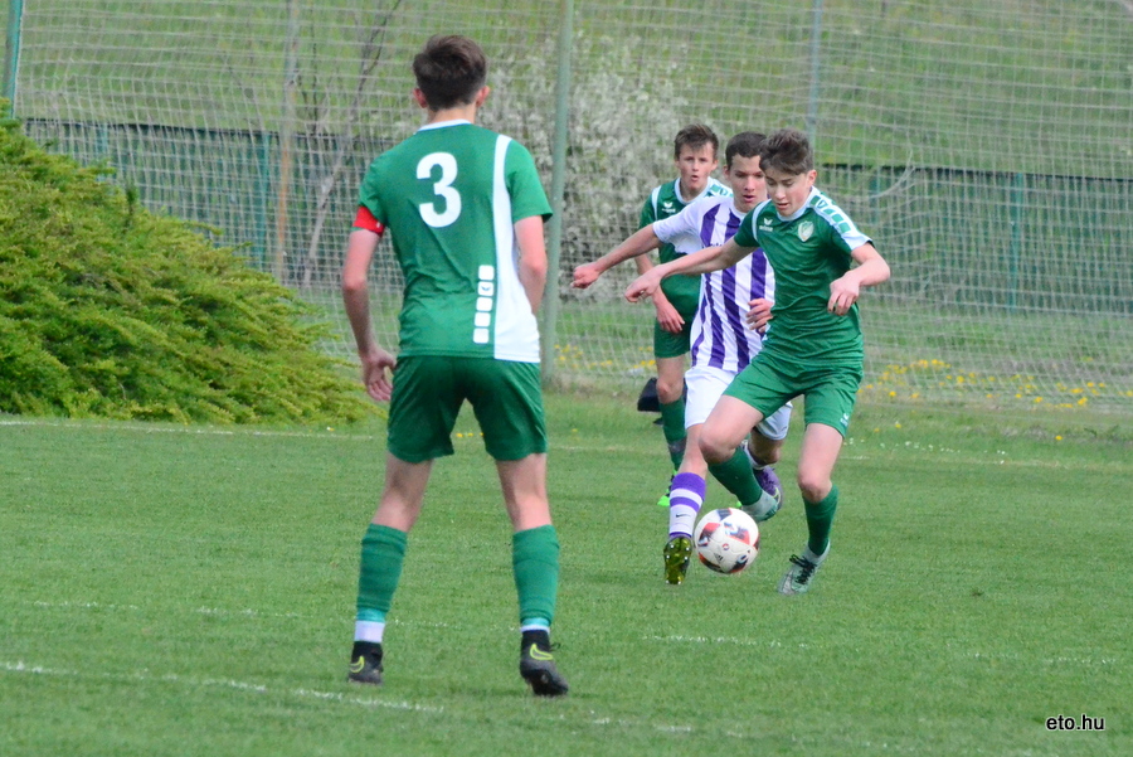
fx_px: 14169
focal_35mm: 450
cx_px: 566
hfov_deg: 4.6
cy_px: 378
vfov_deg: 3.1
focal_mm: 300
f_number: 10
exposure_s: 1/6400
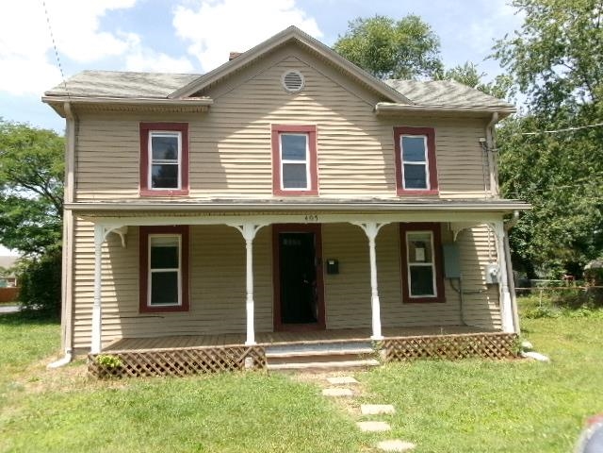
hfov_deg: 63.4
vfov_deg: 49.7
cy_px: 226
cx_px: 302
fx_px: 488
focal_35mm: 28
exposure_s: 1/70
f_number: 10.8
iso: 100
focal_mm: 5.1
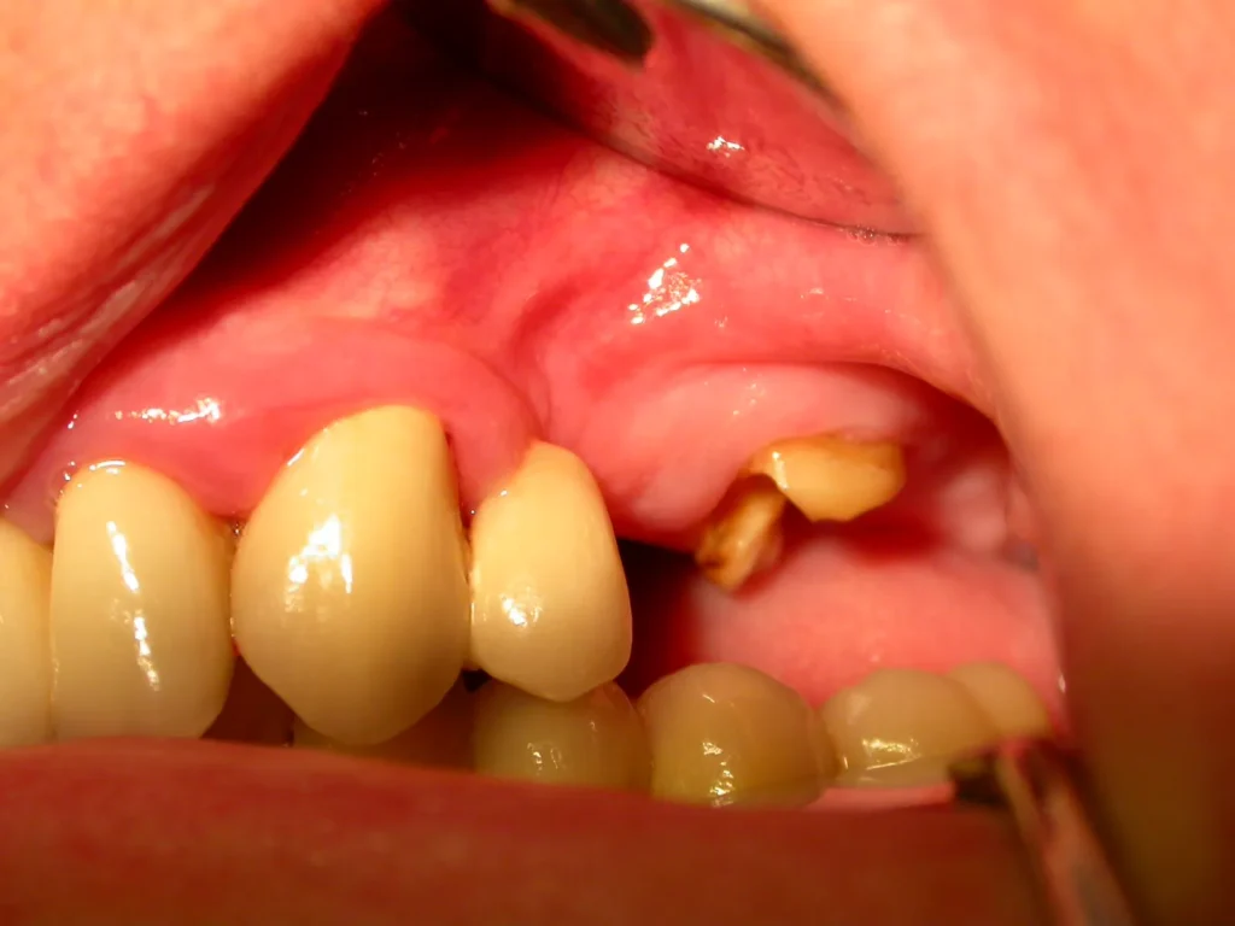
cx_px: 618
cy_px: 463
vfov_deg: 14.1
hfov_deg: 18.7
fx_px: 3746
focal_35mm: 105
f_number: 4
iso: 100
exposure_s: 1/81.9
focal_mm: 21.7
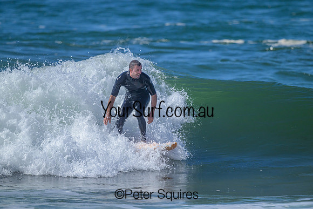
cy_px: 104
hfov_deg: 1.8
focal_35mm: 1120
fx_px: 9740
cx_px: 156
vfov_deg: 1.2
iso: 1250
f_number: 9
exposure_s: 1/4000
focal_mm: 1120
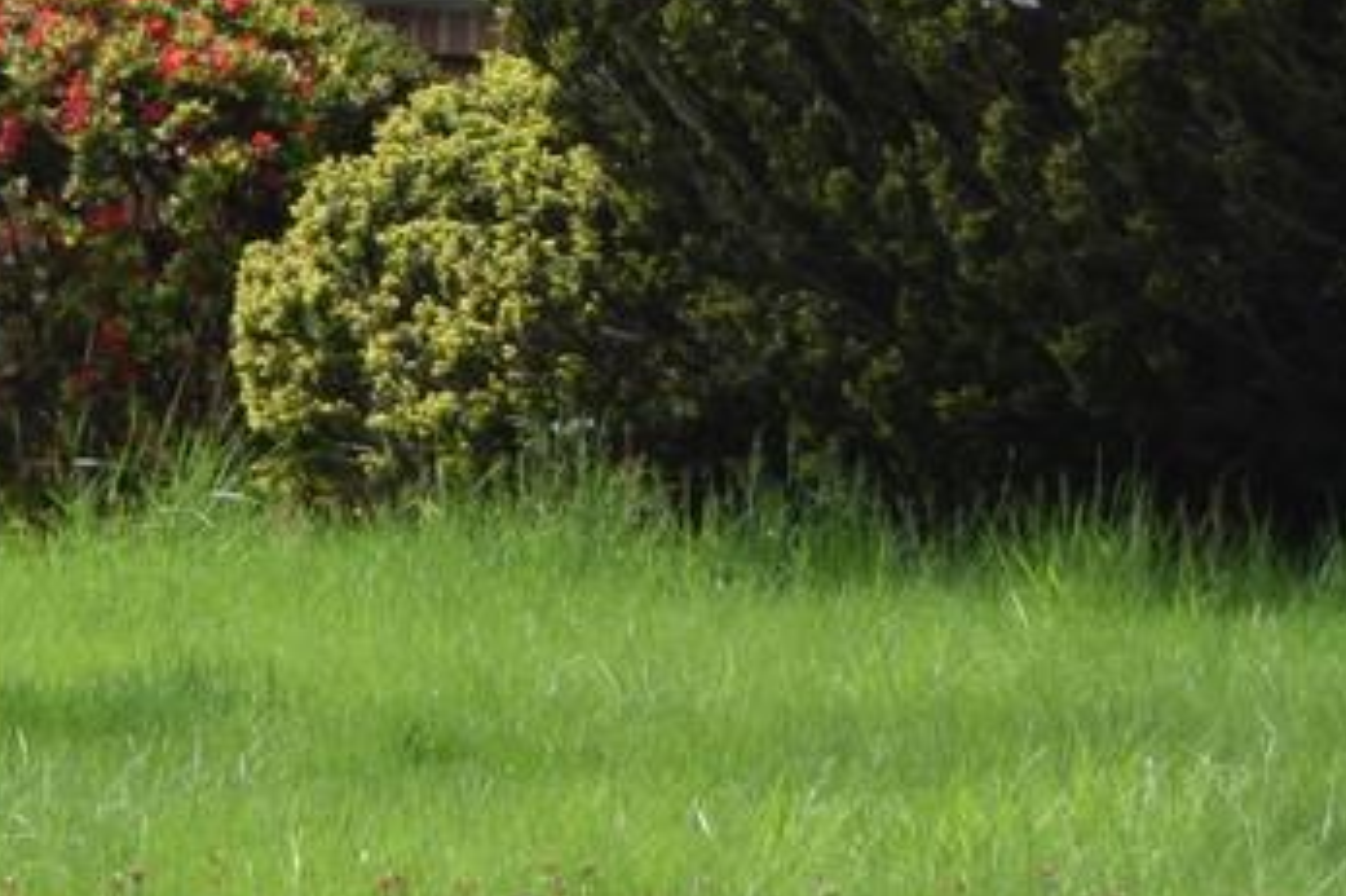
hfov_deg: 5.1
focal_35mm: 407
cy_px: -1131
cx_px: 4
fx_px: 15209
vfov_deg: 3.3
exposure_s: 1/400
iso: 400
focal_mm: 46
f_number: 11
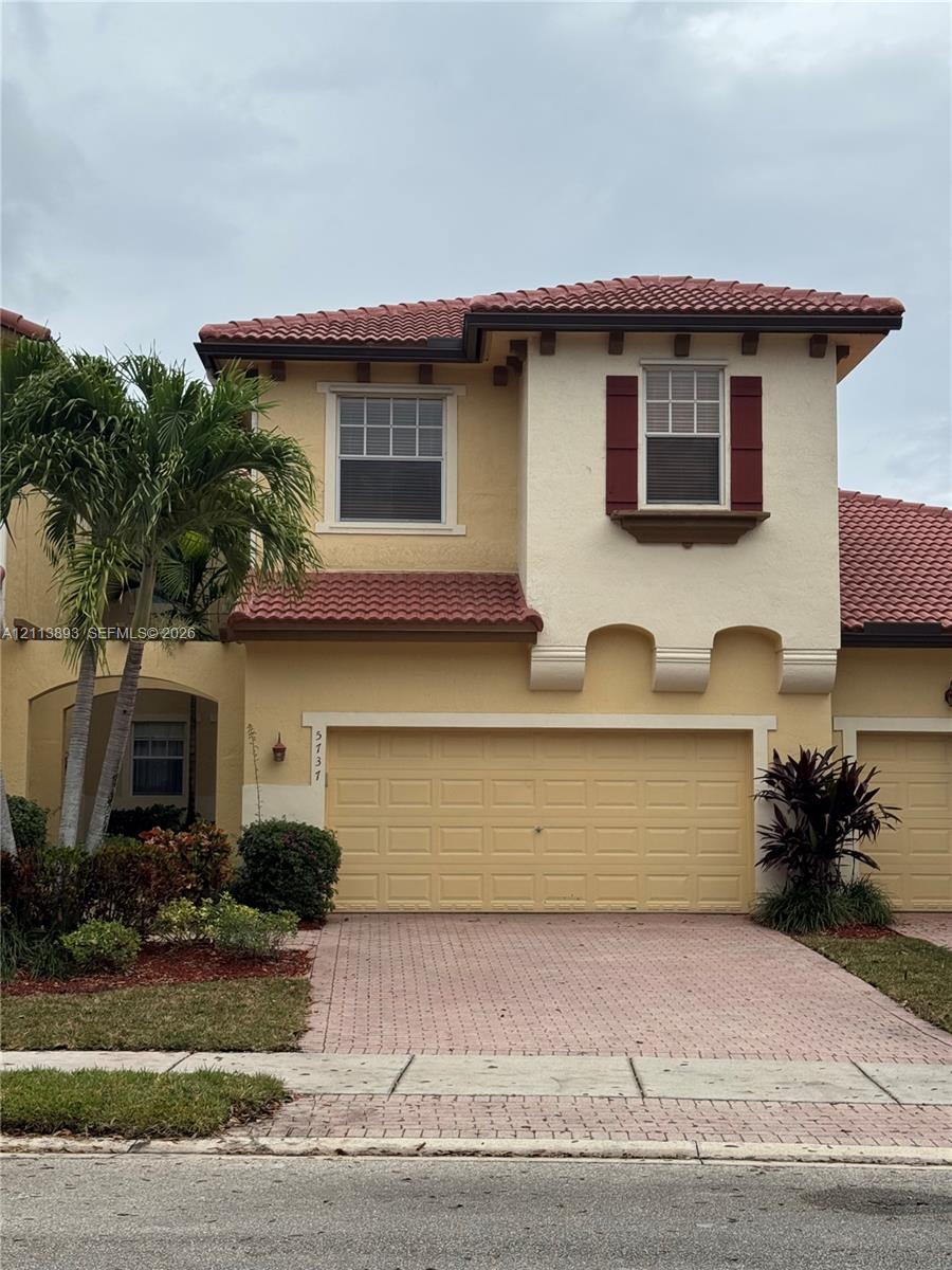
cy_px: 635
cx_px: 476
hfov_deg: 30.3
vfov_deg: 39.7
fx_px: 1760
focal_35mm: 48
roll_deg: -0.2
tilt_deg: +5.9
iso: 64
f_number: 1.78
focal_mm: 6.76
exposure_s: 1/2717
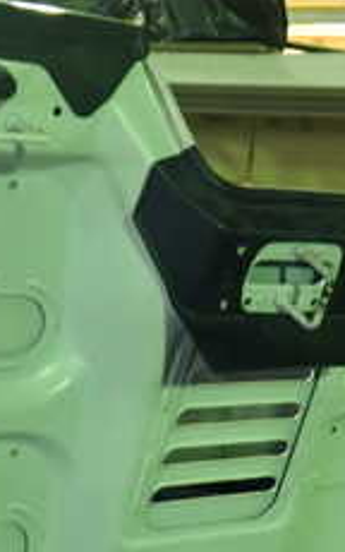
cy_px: 403
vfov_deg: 24.7
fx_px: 1247
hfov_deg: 15.7
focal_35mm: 83
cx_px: 151
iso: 320
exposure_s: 1/30
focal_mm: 5.4
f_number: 2.3
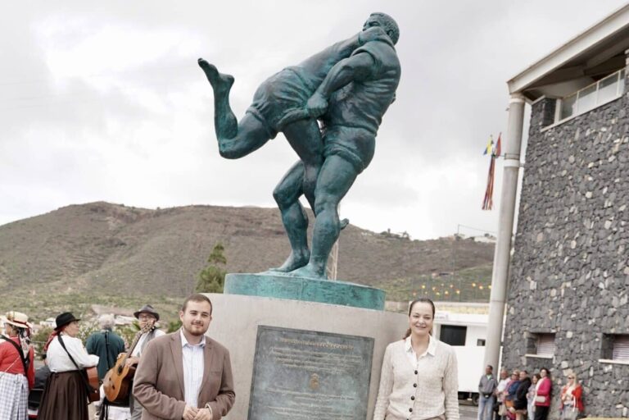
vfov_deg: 42.3
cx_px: 314
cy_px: 210
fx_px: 542
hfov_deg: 60.3
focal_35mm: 31
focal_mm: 31
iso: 500
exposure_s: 1/1600
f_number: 3.5
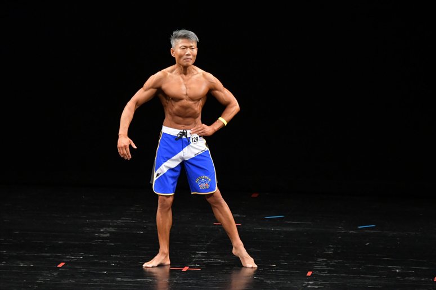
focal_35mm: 270
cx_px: 218
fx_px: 3268
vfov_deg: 5.1
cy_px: 145
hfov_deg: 7.6
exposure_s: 1/400
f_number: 5.6
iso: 3200
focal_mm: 180
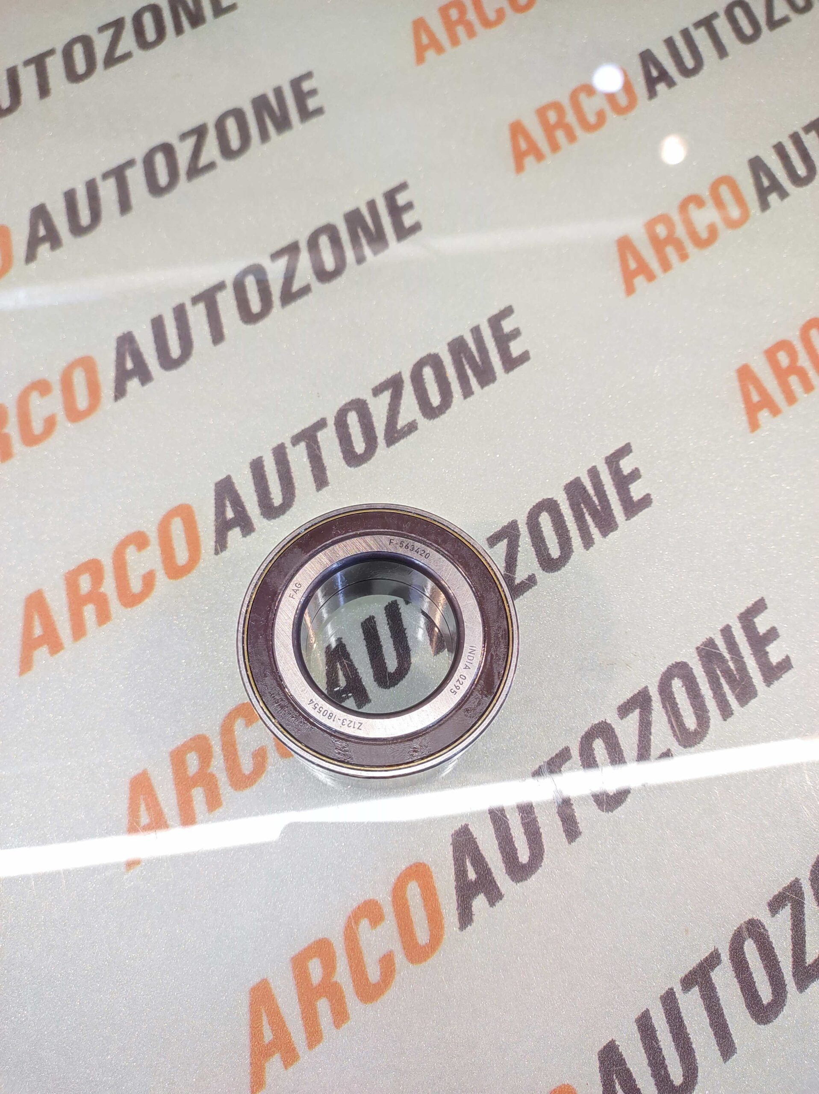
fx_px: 537
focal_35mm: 17
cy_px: 547
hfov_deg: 74.7
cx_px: 410
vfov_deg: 91.1
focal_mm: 4.74
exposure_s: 1/33
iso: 1087
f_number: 1.79
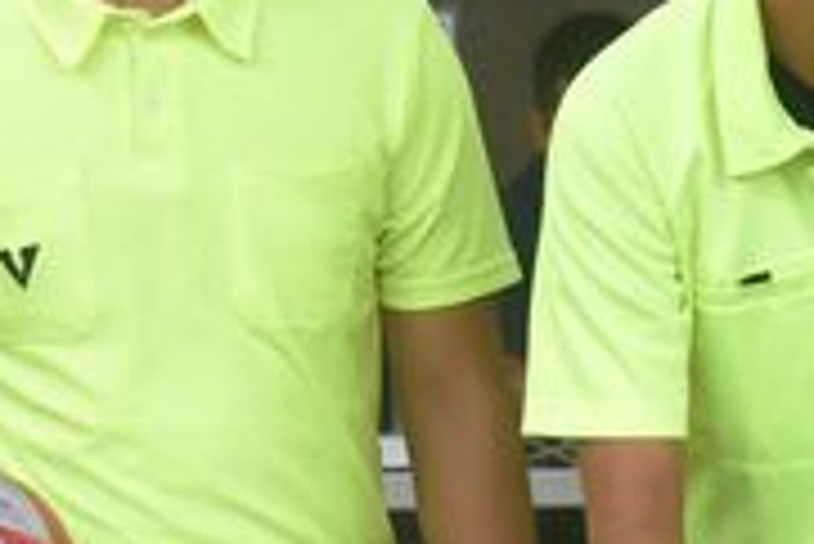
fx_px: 12106
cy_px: 598
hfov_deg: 3.8
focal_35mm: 535
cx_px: 607
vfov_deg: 2.6
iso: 2000
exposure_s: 1/250
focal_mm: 86
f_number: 5.6
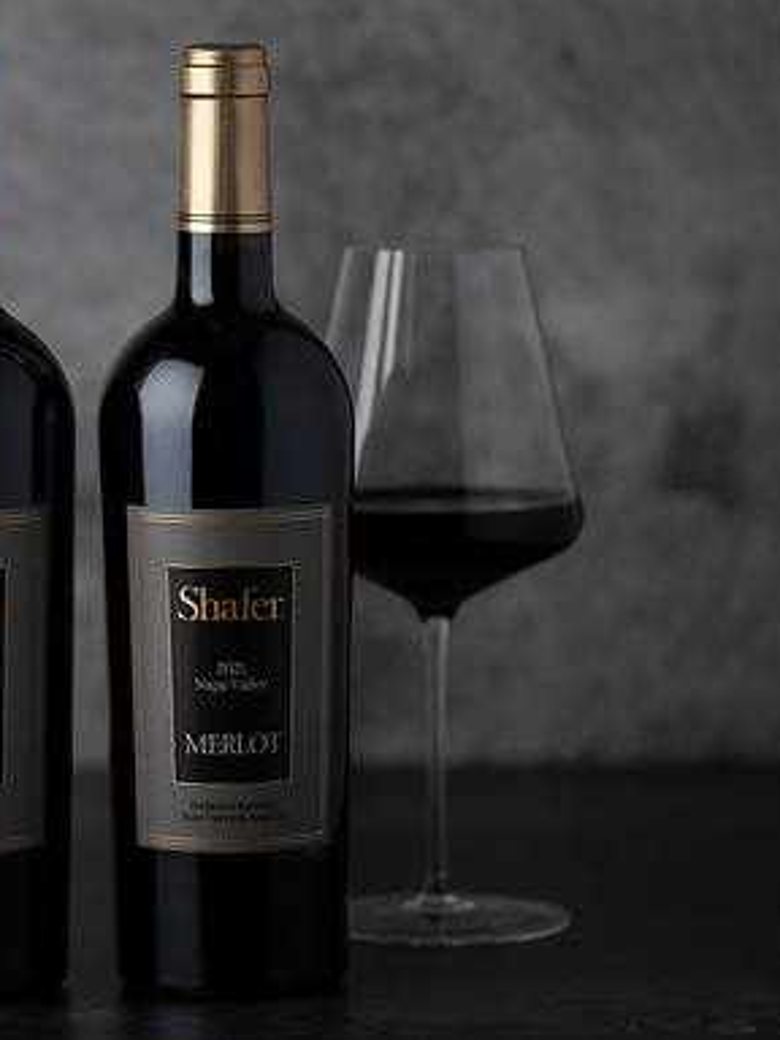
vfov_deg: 10.9
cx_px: 88
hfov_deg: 8.2
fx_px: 5438
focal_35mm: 181
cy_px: 500
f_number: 2.8
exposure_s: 1/200
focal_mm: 103
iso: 32
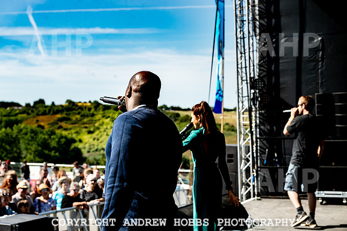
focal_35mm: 70
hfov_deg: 28.9
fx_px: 674
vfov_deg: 19.4
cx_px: 174
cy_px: 116
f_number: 5.6
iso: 100
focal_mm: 70
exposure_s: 1/640
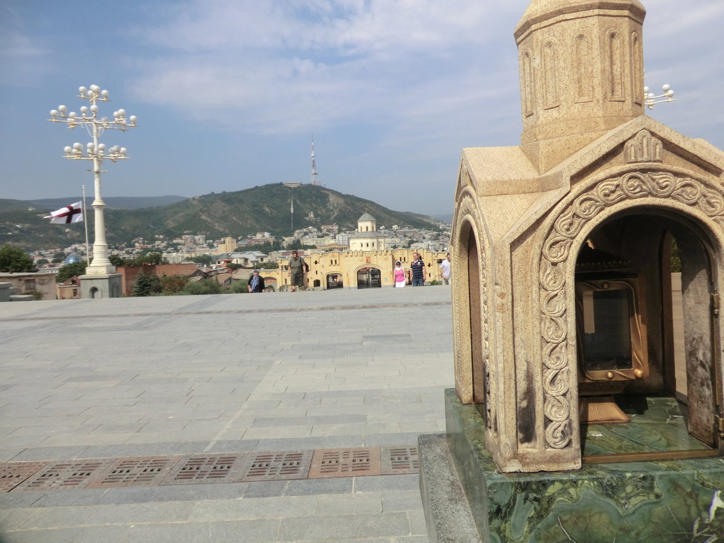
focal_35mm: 24
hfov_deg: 71.6
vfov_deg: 56.8
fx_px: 502
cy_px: 272
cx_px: 362
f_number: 7.5
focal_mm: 4.3
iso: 80
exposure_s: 1/320
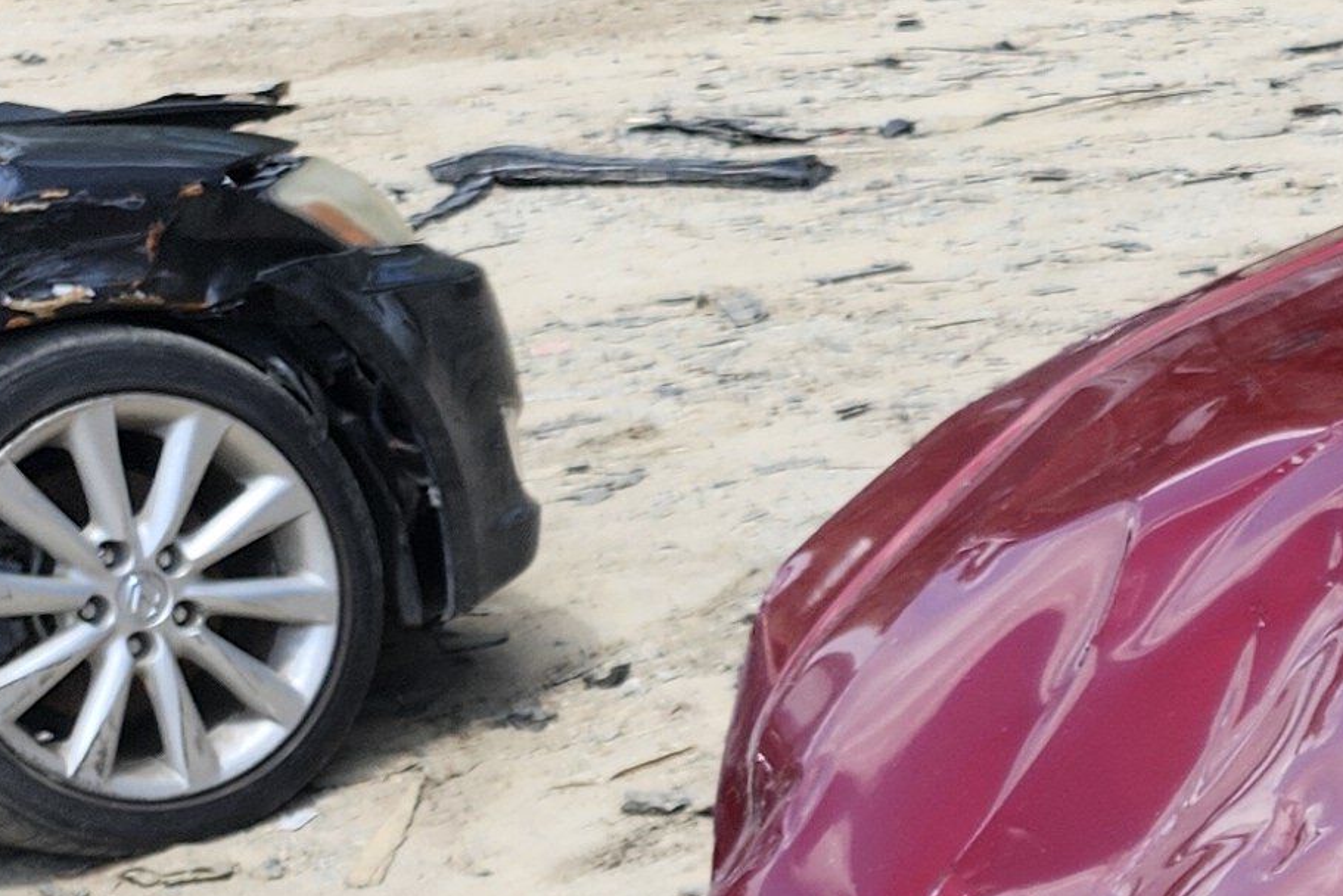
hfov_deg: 16.0
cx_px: 2514
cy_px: 1120
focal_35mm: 105
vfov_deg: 12.7
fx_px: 3918
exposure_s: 1/655
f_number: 1.8
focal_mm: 5.54
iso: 25
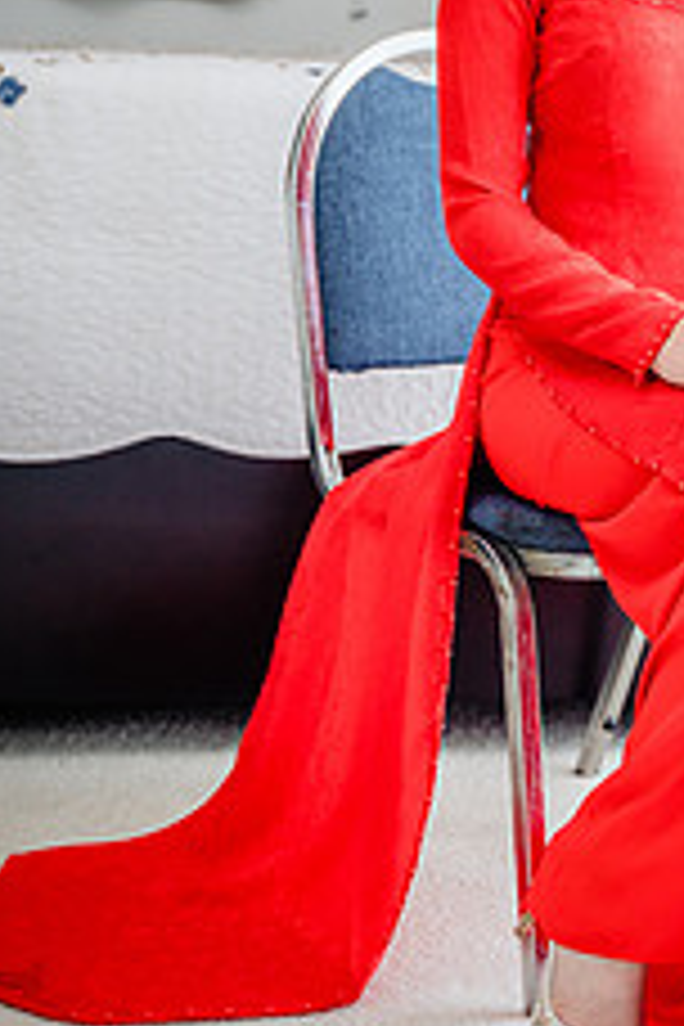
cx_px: 590
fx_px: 2365
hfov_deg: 16.3
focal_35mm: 83
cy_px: 248
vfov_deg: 24.2
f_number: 3.2
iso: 250
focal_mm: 42
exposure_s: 1/200
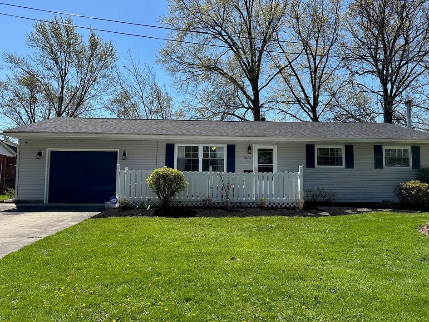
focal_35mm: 26
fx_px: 322
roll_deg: -1.0
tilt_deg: +4.7
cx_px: 222
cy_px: 161
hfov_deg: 67.3
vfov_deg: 53.1
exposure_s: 1/3356
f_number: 1.78
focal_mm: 6.86
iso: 80
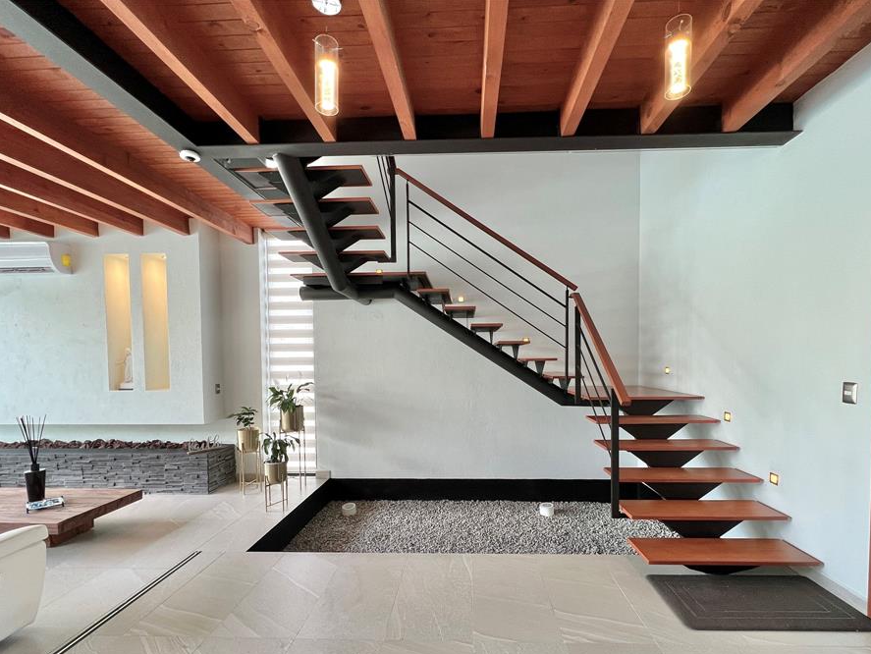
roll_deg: +0.0
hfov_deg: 98.1
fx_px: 378
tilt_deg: -2.3
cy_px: 376
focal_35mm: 15
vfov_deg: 81.2
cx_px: 454
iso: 125
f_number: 1.8
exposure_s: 1/120
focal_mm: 1.57
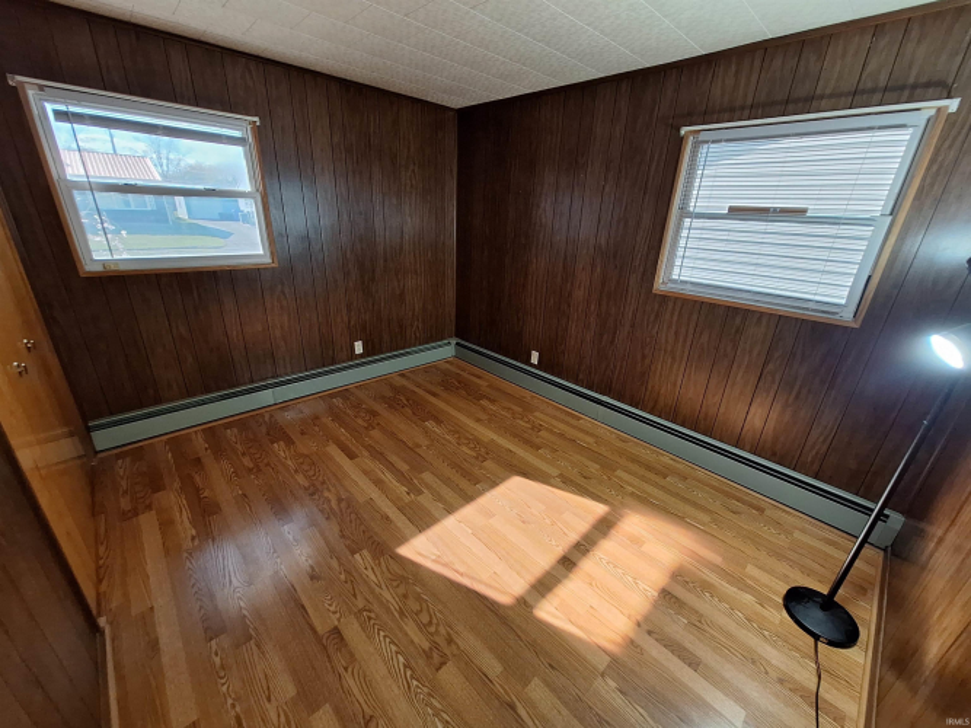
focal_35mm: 13
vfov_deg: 89.9
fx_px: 365
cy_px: 364
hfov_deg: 106.2
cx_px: 486
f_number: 2.2
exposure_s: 1/40
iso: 125
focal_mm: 1.74
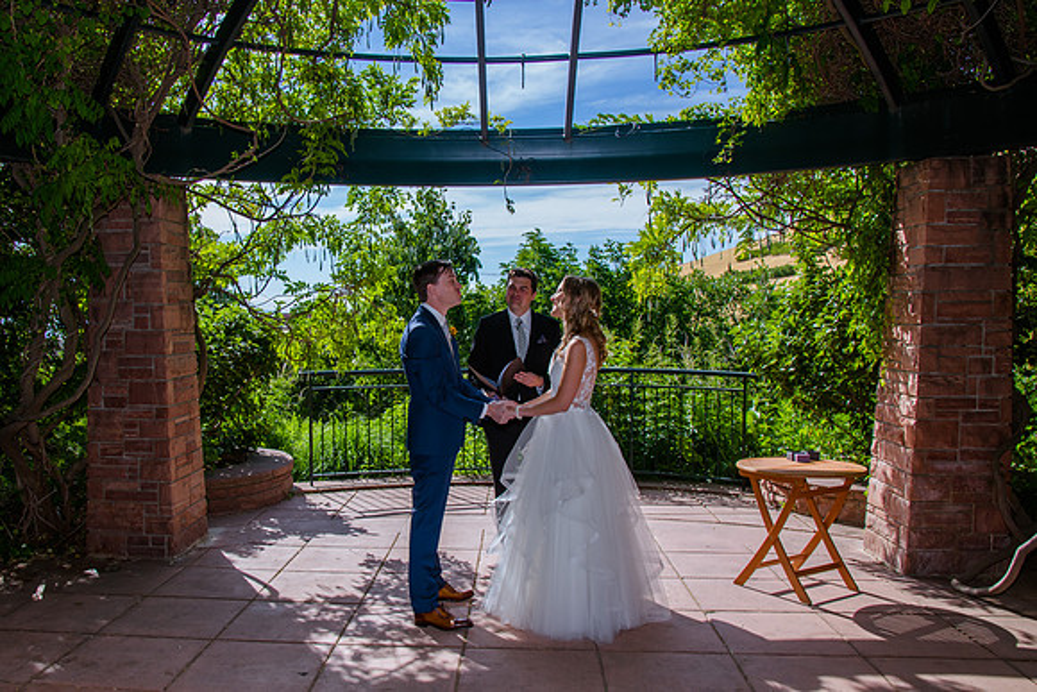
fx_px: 828
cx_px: 420
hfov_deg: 63.6
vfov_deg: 45.3
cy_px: 371
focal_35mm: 29
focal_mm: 24
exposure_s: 1/250
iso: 200
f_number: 8
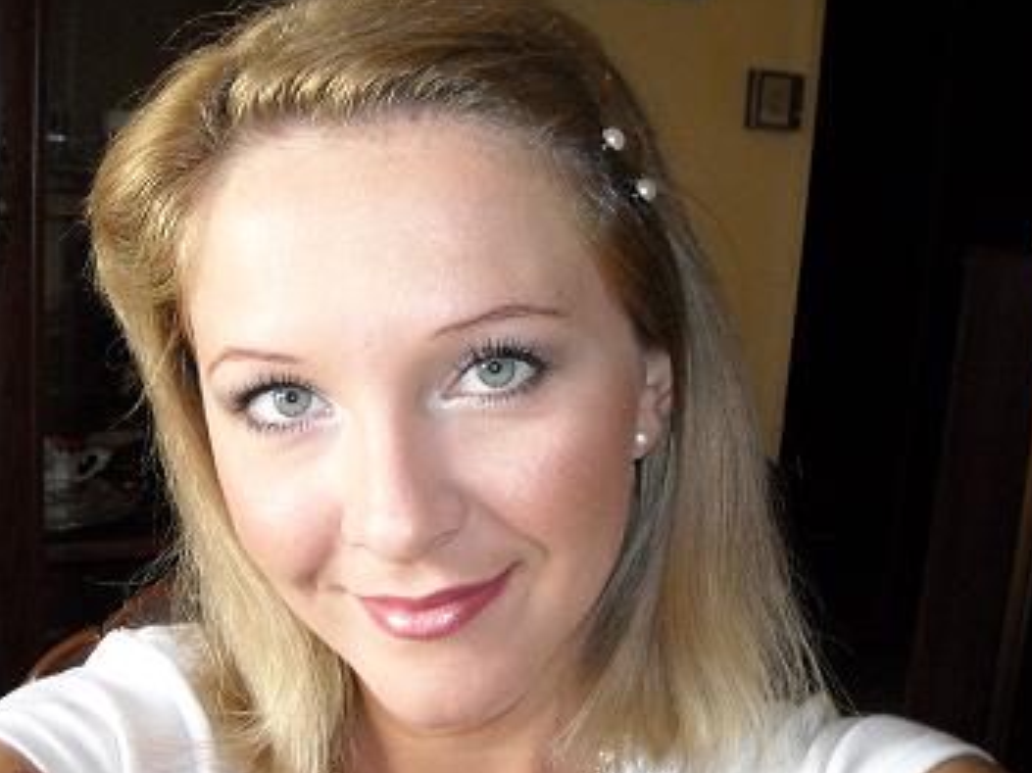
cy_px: 447
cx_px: 384
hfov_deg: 40.9
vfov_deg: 31.4
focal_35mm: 46
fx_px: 1371
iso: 400
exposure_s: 1/16
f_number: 2.8
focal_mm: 5.7
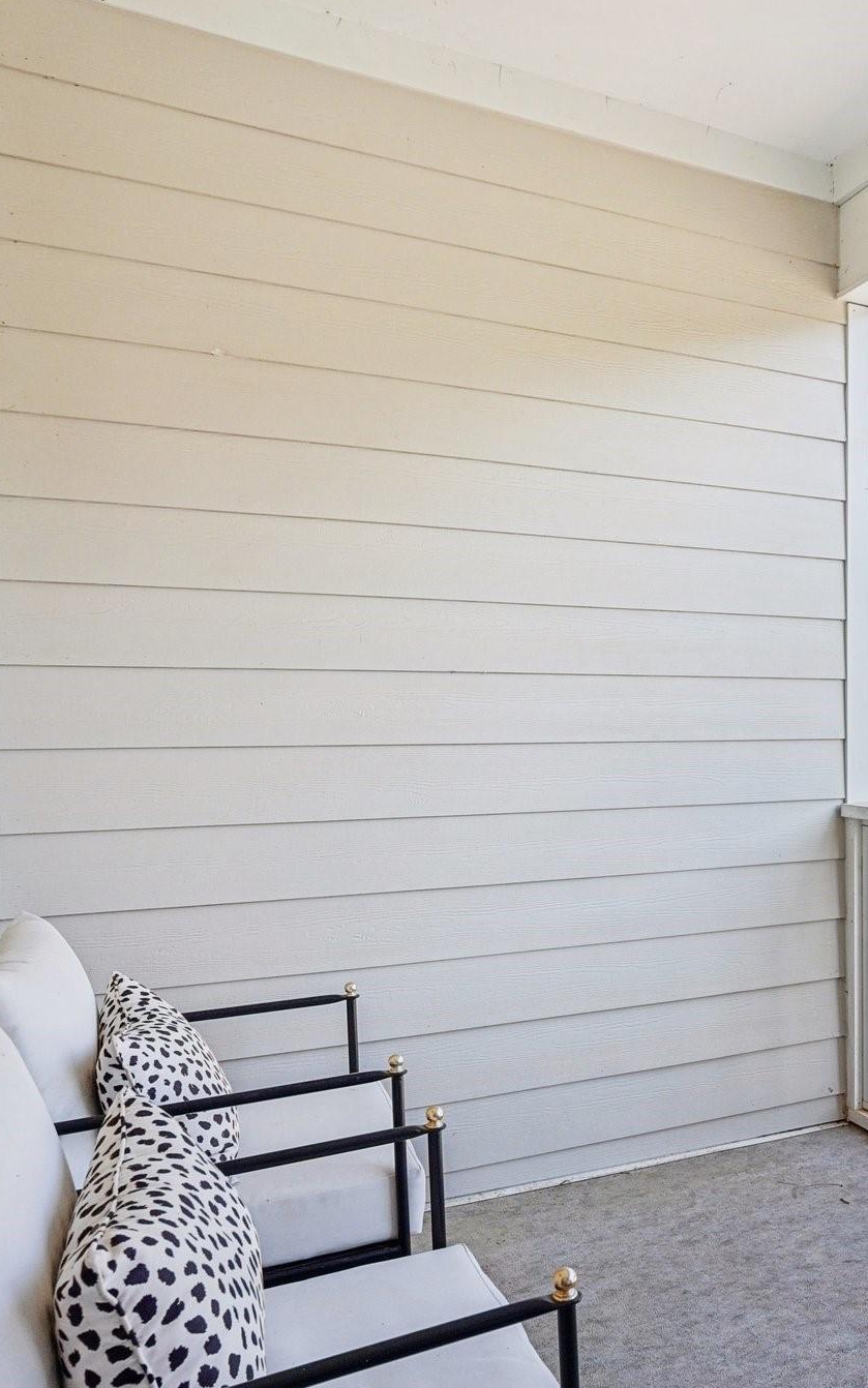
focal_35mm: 28
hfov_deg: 40.6
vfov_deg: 66.5
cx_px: 805
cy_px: 703
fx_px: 1060
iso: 400
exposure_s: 1/400
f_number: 7.1
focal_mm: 18
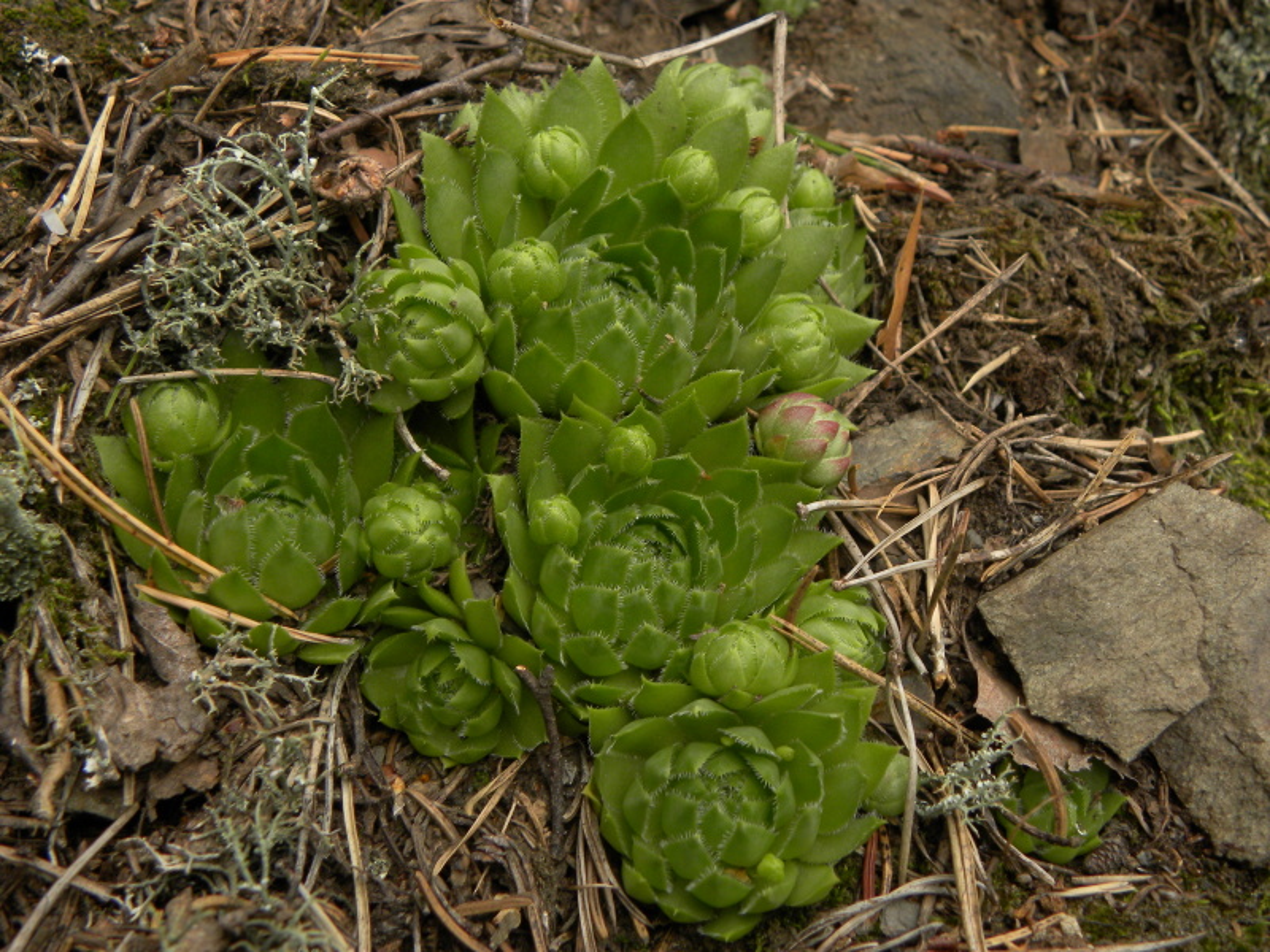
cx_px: 635
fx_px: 1688
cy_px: 476
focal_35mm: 46
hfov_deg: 41.2
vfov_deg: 31.5
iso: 100
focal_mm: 8.2
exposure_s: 1/125
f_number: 3.5
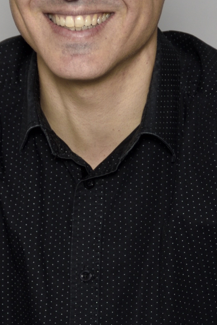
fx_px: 2799
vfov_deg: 6.6
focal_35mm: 310
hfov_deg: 4.4
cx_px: 97
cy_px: 237
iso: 100
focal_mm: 75
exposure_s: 1/200
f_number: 5
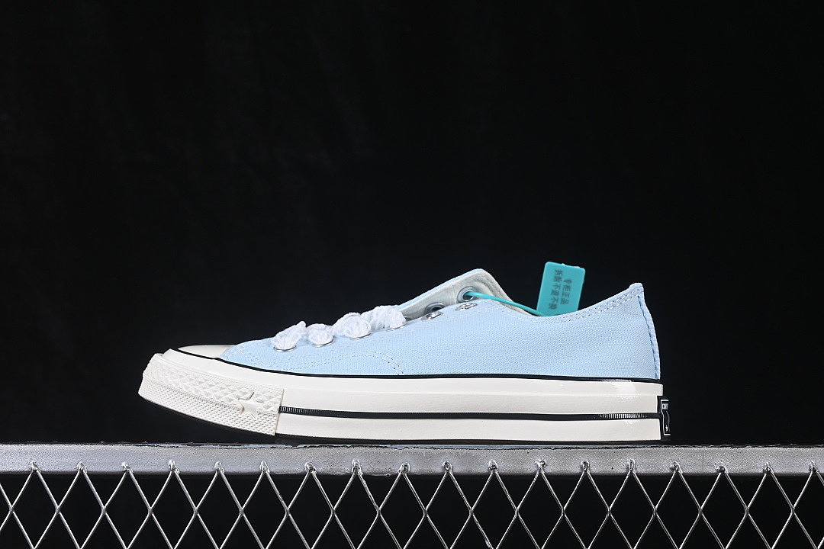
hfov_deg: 27.0
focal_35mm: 75
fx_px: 1717
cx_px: 412
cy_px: 274
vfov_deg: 18.2
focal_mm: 50
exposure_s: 1/80
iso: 160
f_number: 8
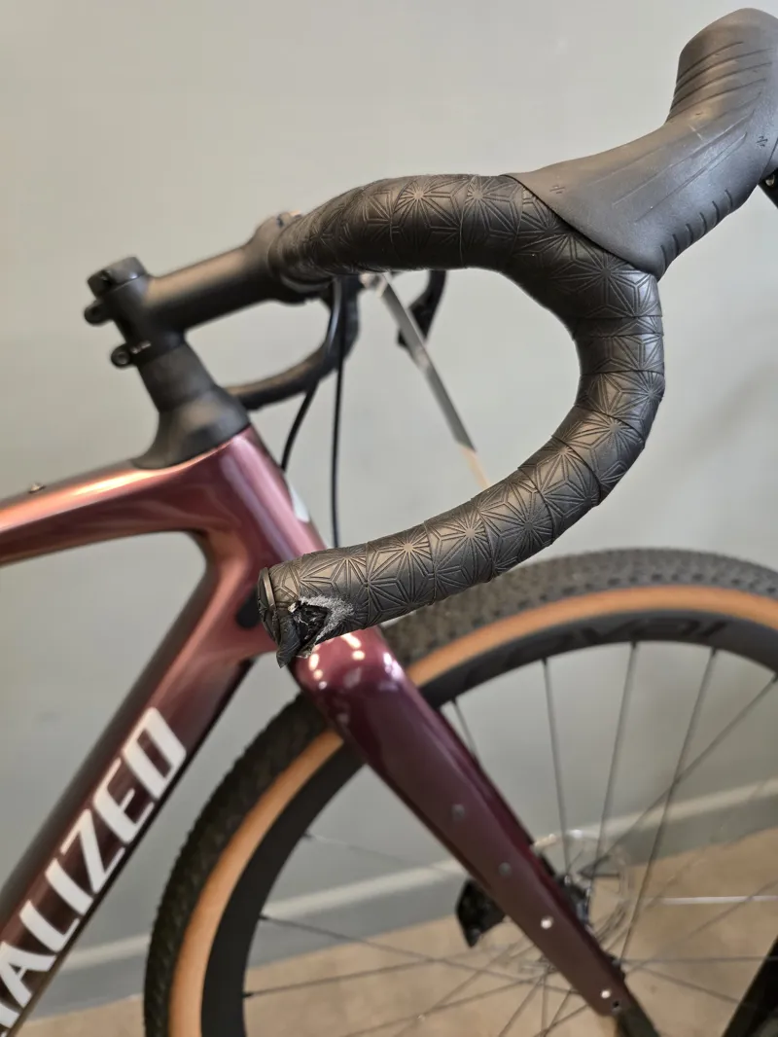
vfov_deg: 73.9
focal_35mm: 23
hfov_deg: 58.9
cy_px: 518
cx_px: 389
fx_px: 689
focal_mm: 6.3
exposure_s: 1/100
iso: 1250
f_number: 1.7
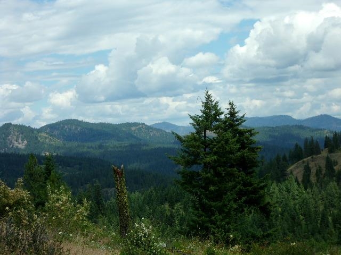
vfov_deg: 13.7
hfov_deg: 18.2
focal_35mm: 108
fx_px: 1064
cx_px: 170
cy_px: 128
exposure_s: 1/350
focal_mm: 19.6
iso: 80
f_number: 6.6
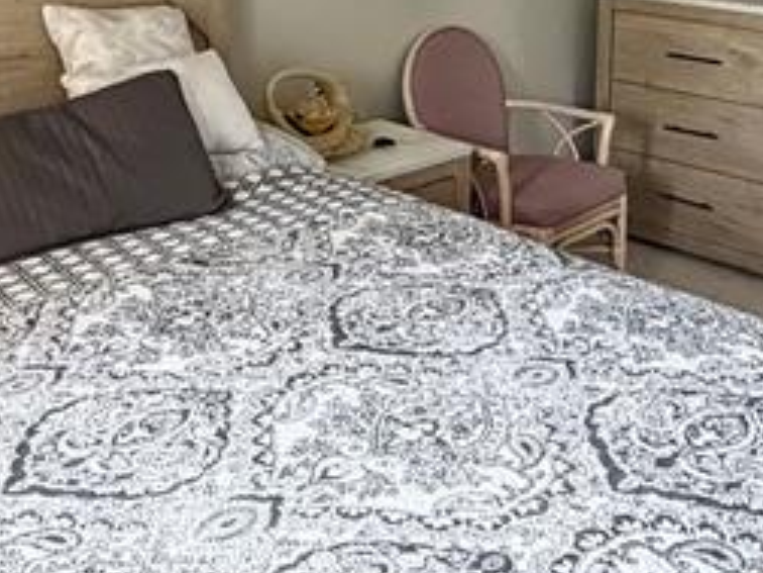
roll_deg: +0.8
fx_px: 1256
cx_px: 354
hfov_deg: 33.8
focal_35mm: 57
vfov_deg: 25.0
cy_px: 82
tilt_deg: -14.1
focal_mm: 2.22
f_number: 2.2
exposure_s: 1/60
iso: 250
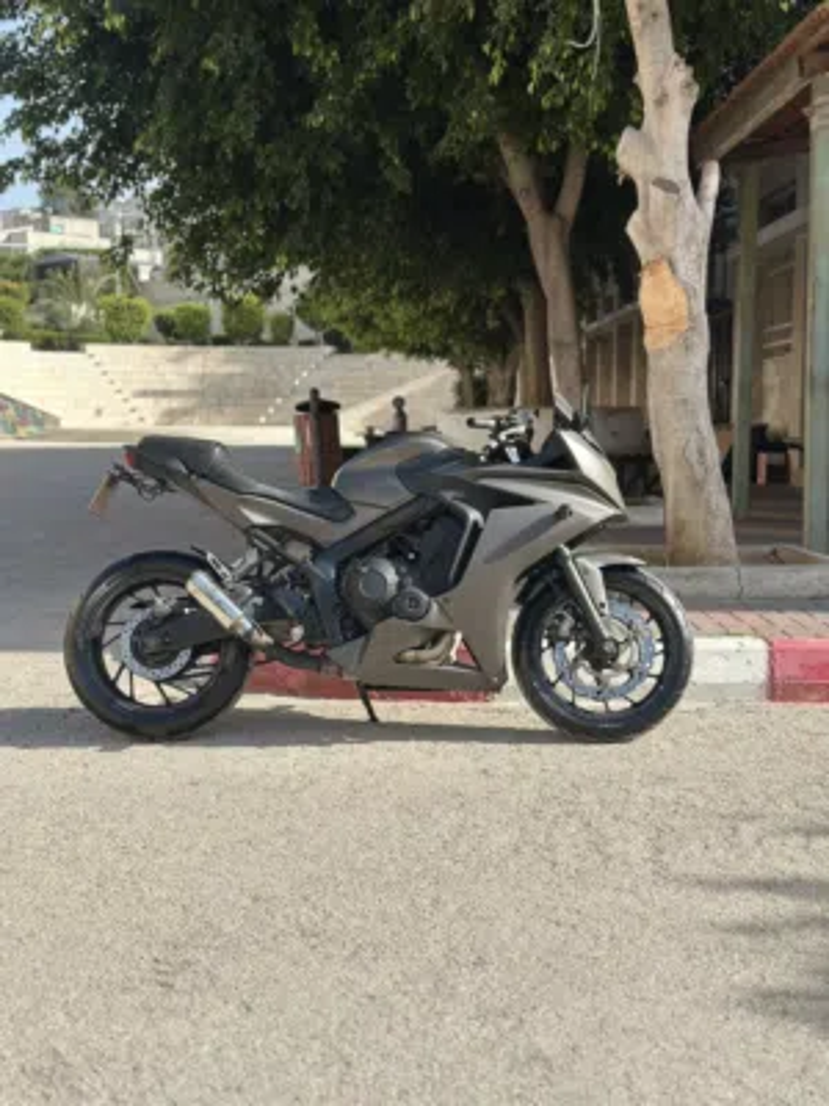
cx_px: 414
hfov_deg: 30.3
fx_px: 1533
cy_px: 553
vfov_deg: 39.7
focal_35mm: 48
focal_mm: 6.86
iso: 100
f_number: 1.78
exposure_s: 1/3597
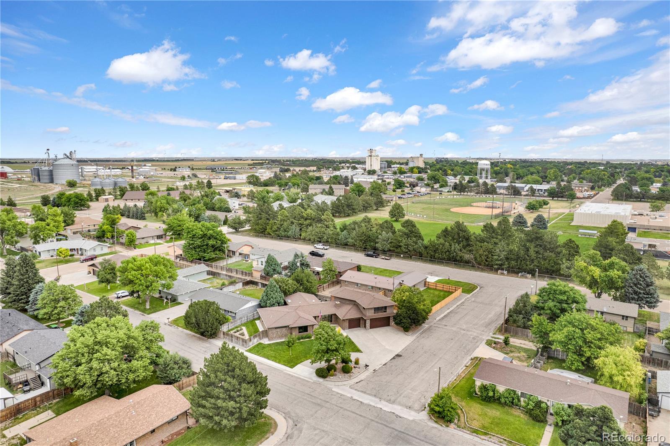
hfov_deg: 78.6
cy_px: 223
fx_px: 409
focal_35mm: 22
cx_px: 335
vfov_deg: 57.2
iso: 100
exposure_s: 1/2500
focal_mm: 8.38
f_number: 2.8
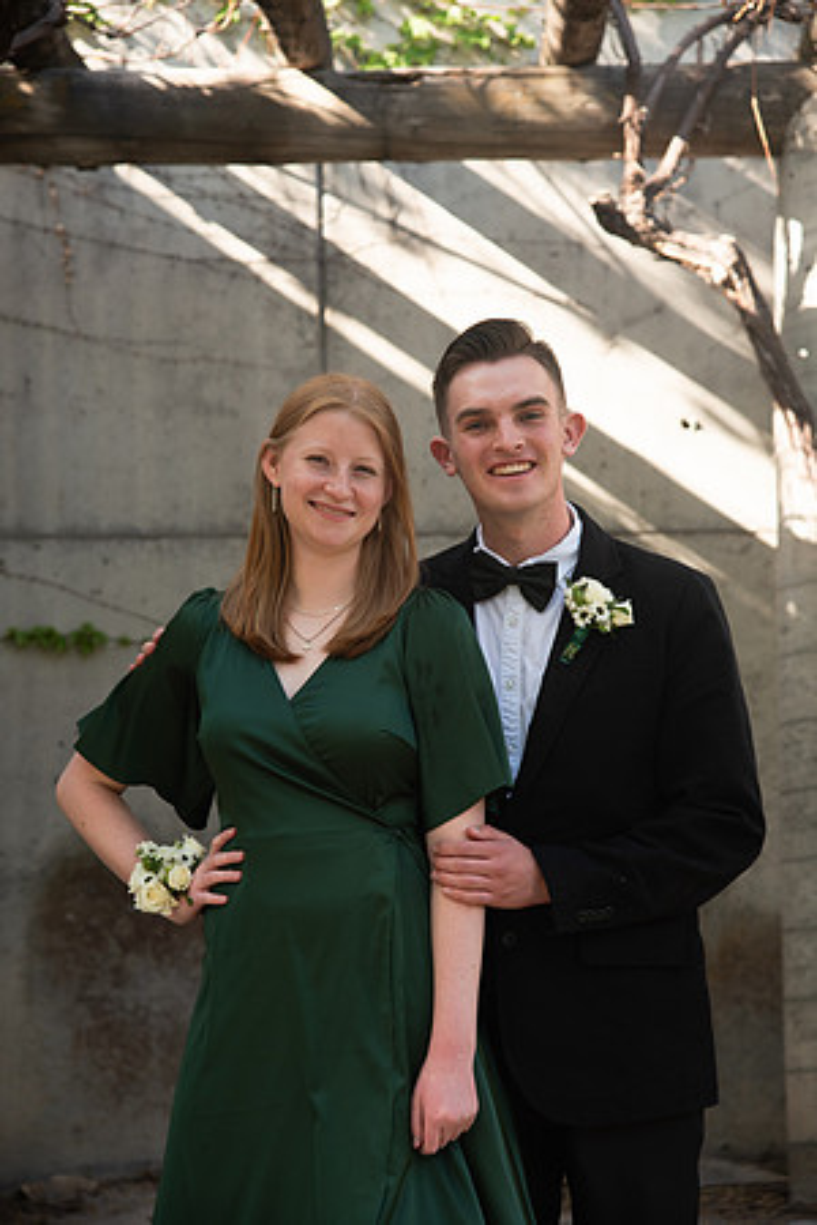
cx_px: 408
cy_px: 612
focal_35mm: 92
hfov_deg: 14.9
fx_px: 3132
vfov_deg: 22.1
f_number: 5
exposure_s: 1/200
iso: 400
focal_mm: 92
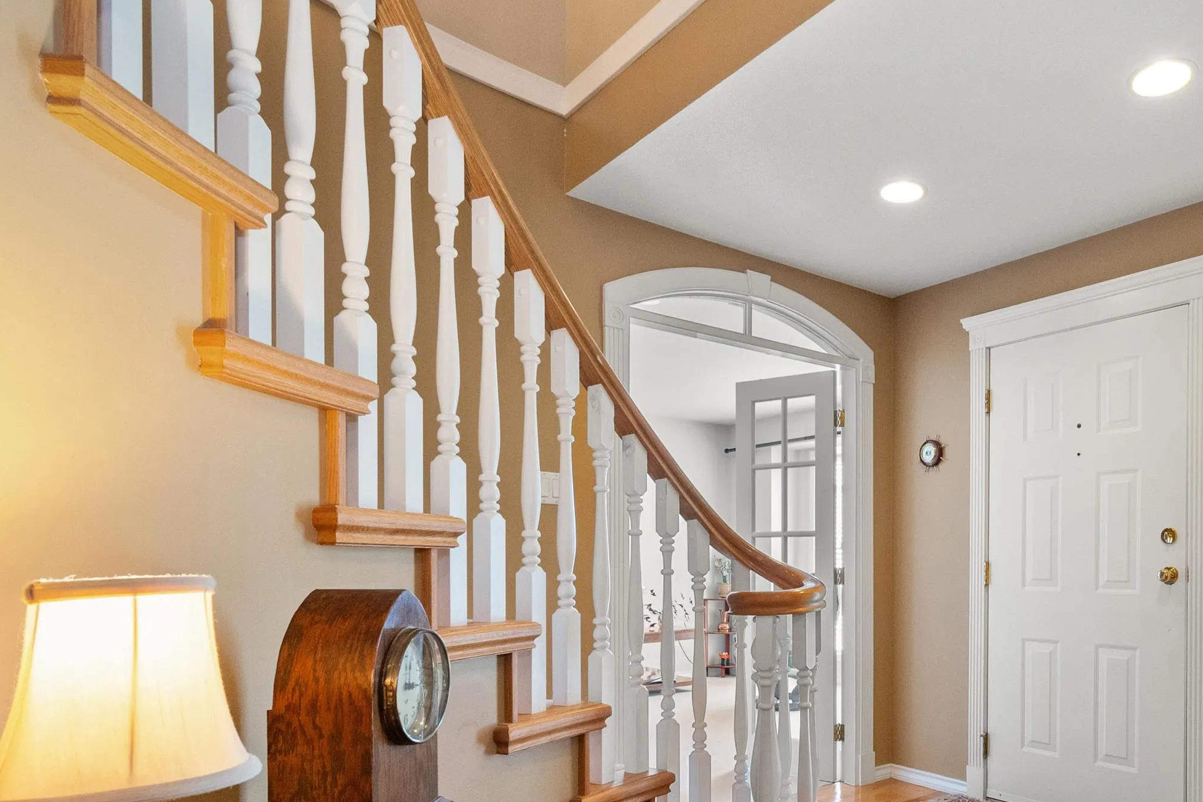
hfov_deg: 72.7
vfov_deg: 53.5
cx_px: 843
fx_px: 769
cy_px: 564
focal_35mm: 23
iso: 200
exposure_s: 1/25
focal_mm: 10
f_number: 7.1
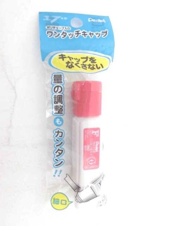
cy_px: 113
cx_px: 84
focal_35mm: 26
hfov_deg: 53.1
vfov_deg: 67.3
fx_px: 169
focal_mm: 4.6
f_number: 3.5
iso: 400
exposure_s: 1/60
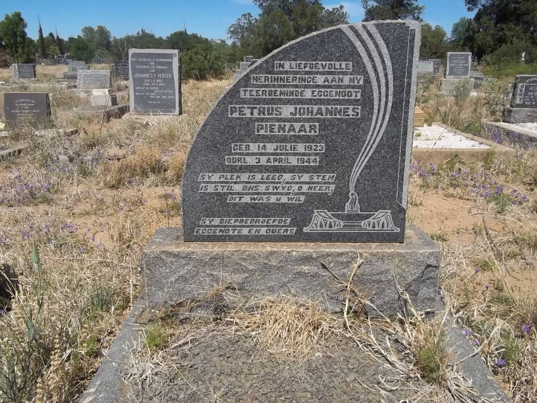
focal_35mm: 32
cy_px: 202
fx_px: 496
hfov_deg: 56.8
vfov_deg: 44.2
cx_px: 268
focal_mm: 5.7
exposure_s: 1/640
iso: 80
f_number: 5.5
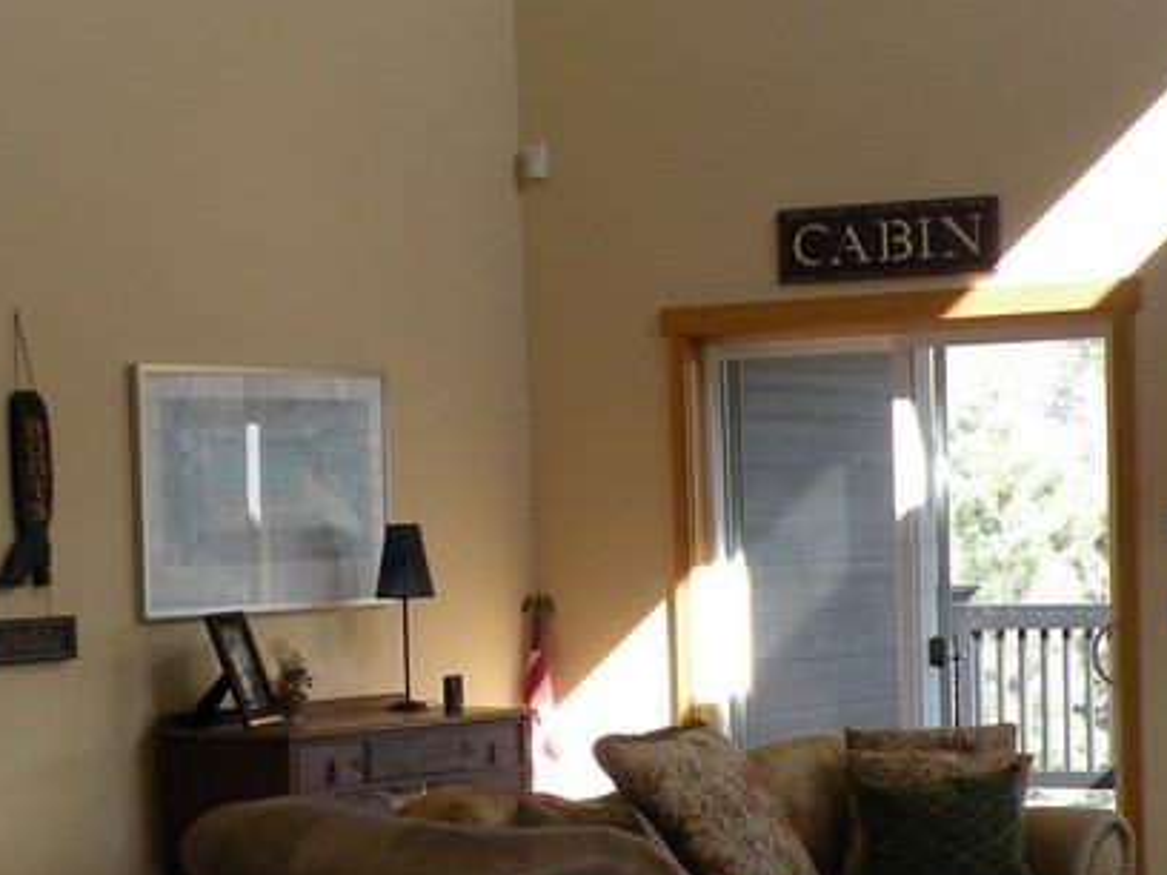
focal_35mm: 105
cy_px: 722
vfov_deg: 14.0
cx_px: 649
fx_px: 3540
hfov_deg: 18.7
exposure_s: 1/60
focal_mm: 7.4
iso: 77
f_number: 3.2
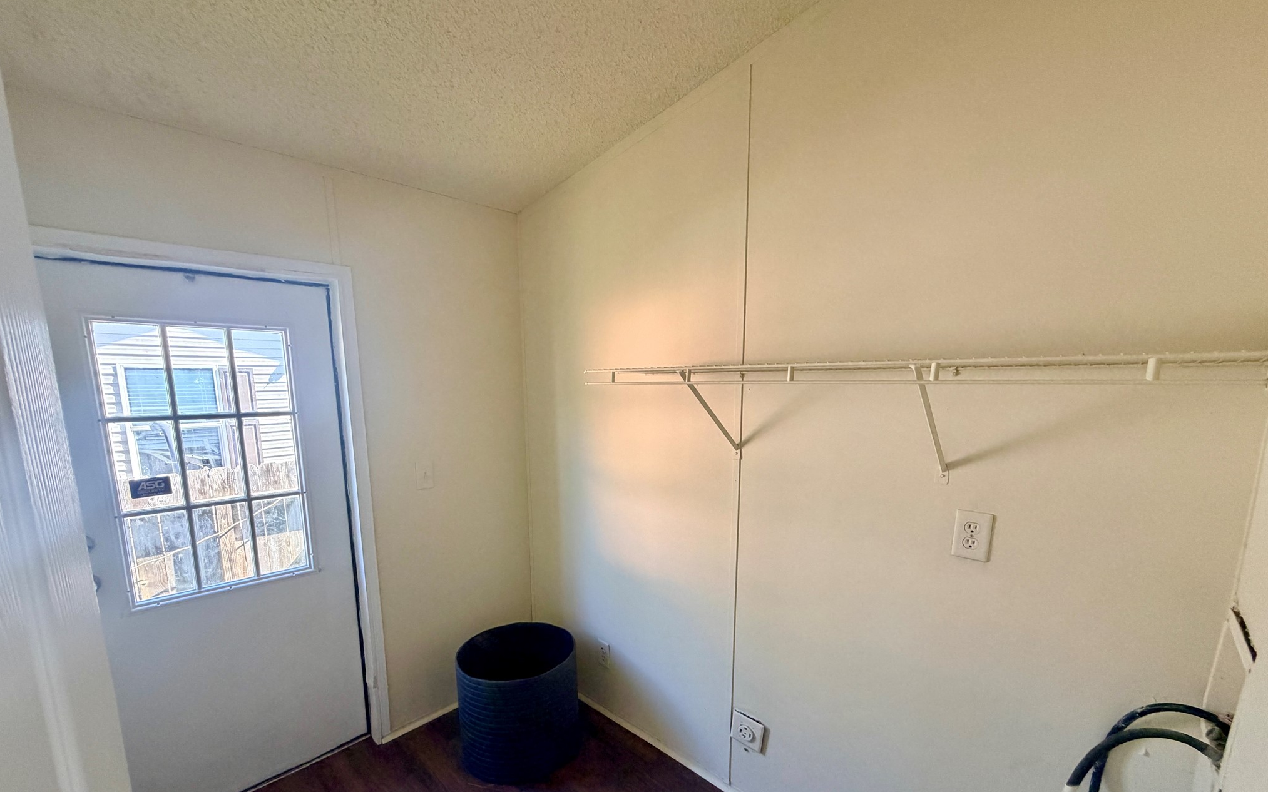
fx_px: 518
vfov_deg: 74.1
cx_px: 629
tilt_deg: -8.8
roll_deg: +1.8
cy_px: 468
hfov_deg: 101.5
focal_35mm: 15
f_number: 2.2
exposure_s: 1/110
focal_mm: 2.22
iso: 320
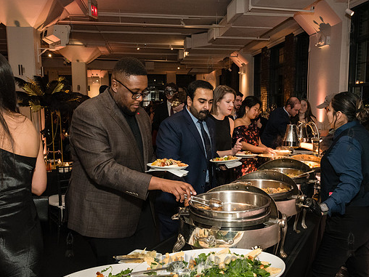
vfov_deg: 44.1
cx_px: 203
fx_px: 341
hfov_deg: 56.7
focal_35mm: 32
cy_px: 149
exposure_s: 1/160
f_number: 4.5
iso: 5000
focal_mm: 24
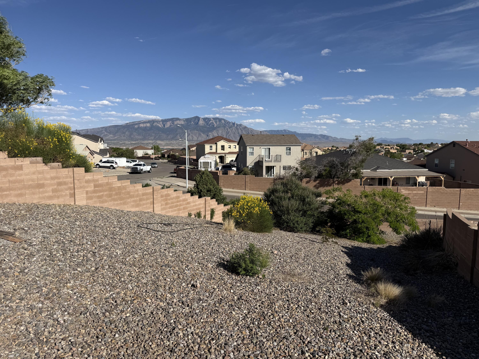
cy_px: 180
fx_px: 332
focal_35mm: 24
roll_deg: +0.0
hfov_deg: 71.6
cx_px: 240
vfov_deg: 56.8
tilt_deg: -5.2
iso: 80
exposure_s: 1/6711
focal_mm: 6.76
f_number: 1.78
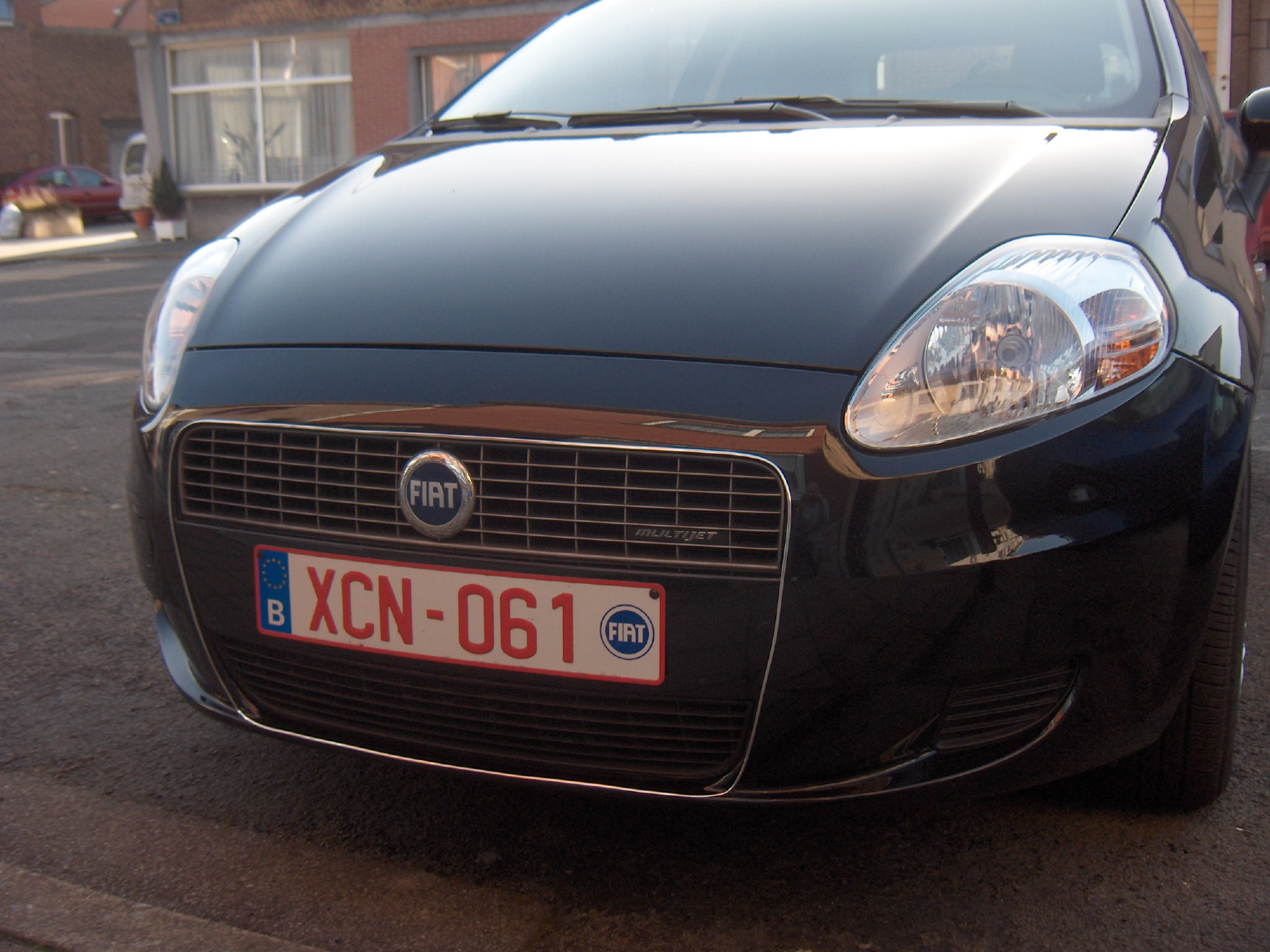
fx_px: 1431
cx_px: 635
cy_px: 476
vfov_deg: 36.8
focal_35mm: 39
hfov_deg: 47.9
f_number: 2.8
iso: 110
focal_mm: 8
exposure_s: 1/292
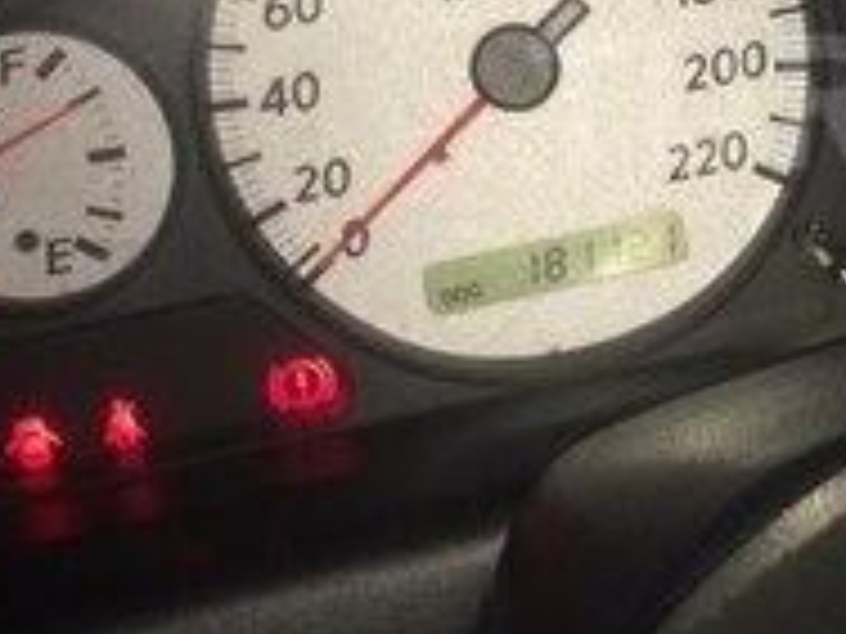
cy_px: 101
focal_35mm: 102
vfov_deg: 14.4
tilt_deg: -29.1
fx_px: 2493
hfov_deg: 18.4
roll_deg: +2.4
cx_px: 990
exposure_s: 1/33
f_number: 2.2
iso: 40
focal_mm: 4.15
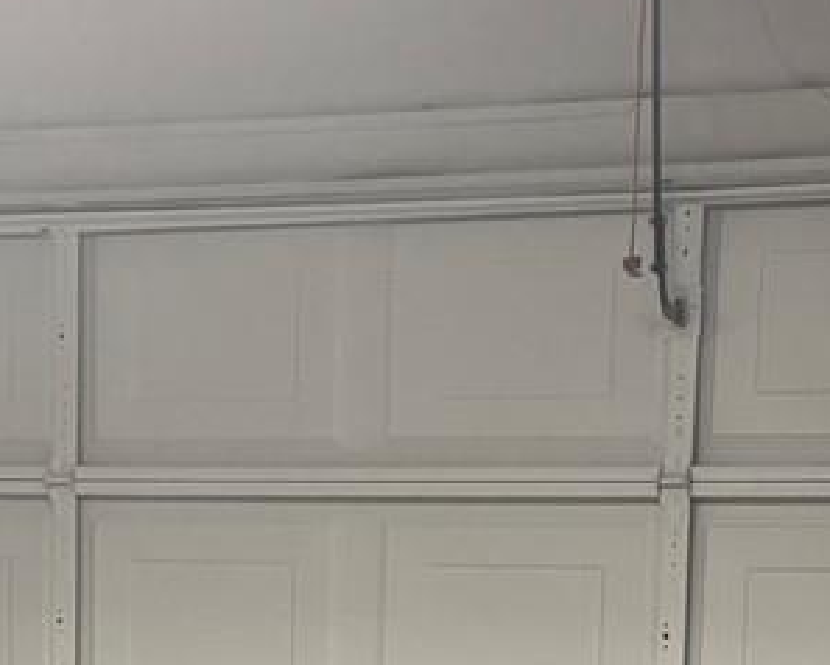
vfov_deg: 11.8
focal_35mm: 126
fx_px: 3097
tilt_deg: -8.6
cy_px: 916
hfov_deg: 15.0
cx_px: -3
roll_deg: -0.5
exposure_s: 1/60
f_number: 1.78
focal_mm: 6.76
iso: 640
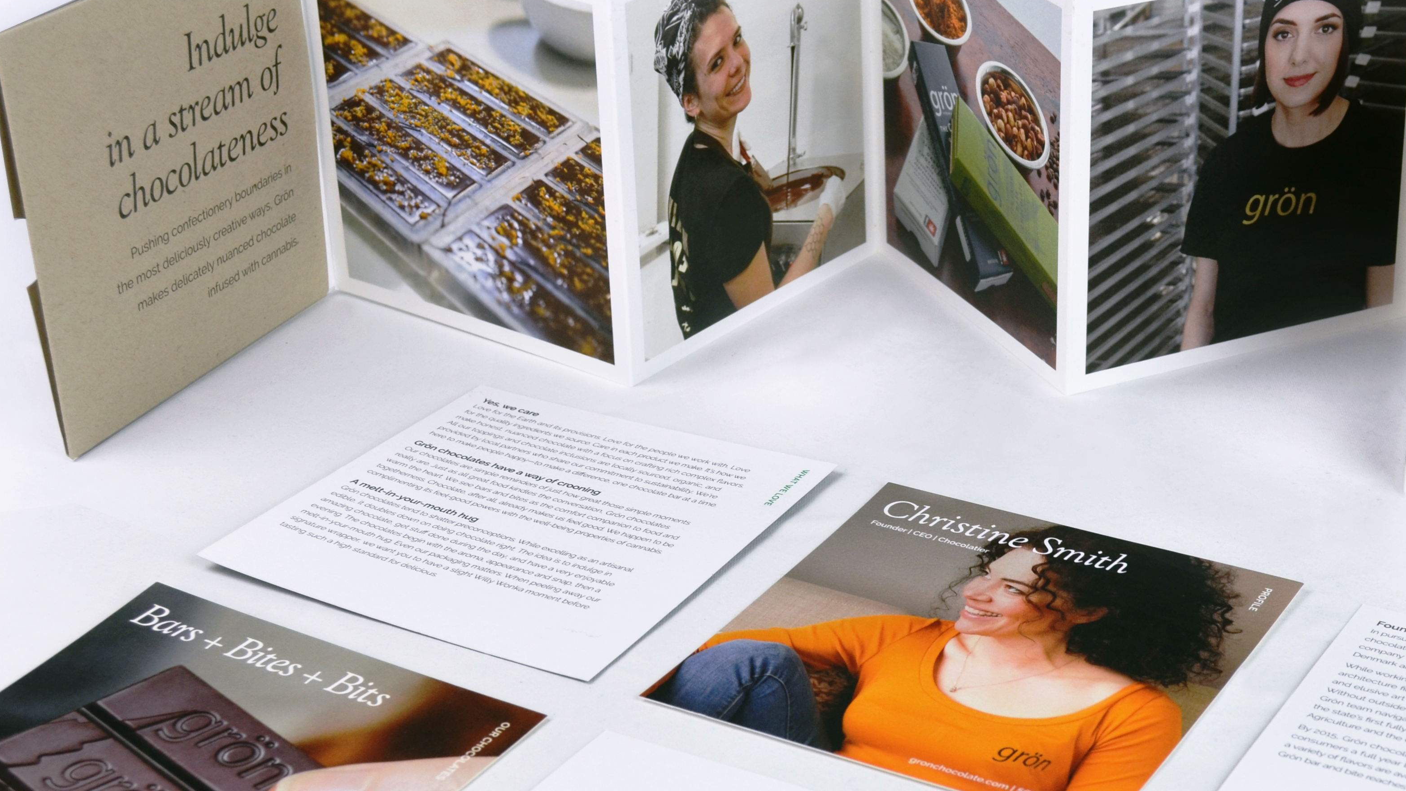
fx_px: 2572
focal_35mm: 69
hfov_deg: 30.2
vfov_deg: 17.5
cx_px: 1008
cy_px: 482
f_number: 5.6
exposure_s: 1/125
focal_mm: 28
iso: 200
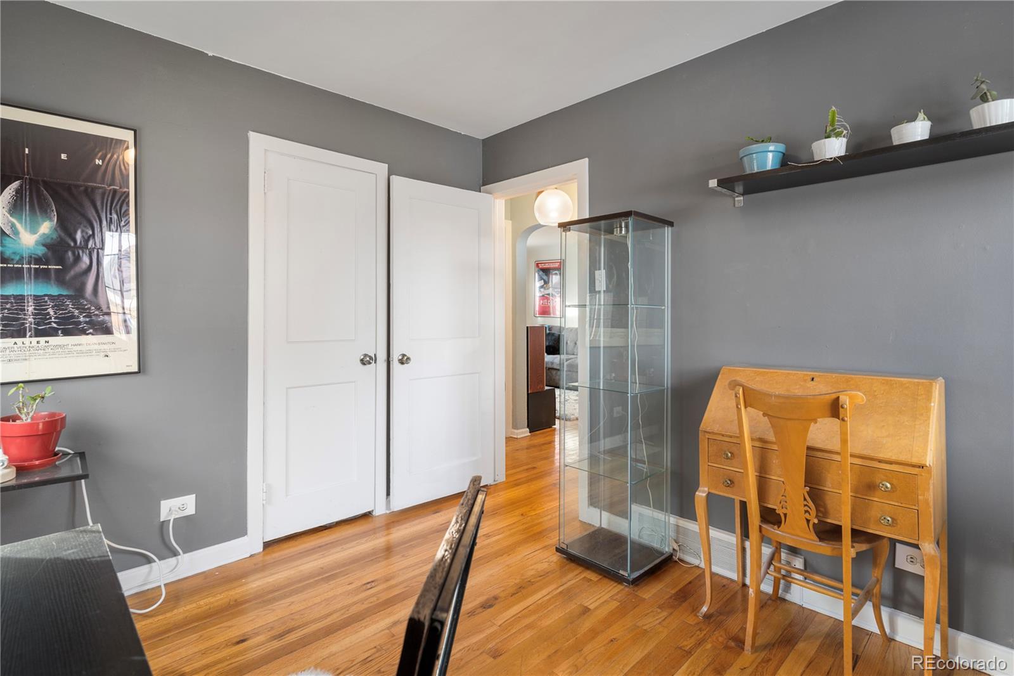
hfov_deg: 93.3
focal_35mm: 17
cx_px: 507
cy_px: 338
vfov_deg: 70.4
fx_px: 479
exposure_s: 1/1.67
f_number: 6.3
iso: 200
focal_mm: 17
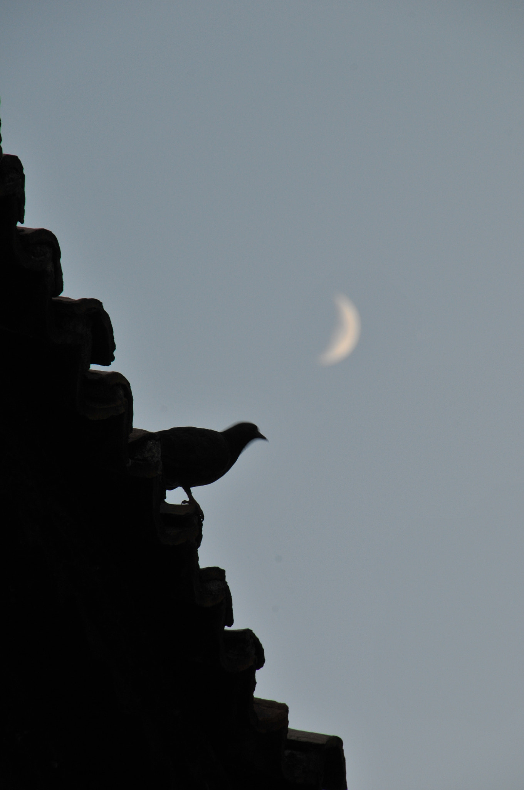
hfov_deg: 3.4
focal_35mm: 405
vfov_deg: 5.1
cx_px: 262
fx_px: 8866
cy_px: 395
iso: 400
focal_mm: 270
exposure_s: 1/25
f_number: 13
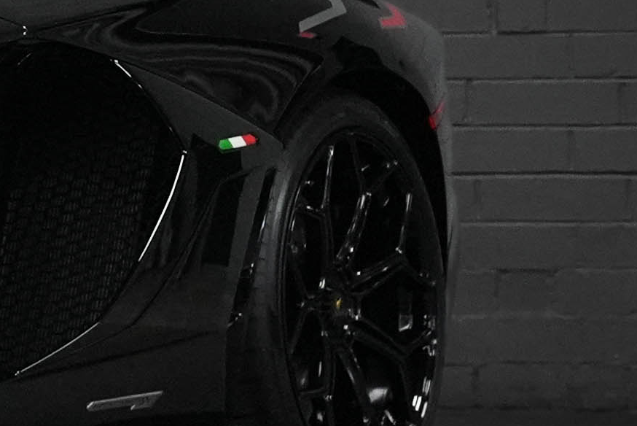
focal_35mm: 257
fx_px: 4550
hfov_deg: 7.5
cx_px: -835
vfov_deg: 5.4
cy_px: 80
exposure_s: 1/160
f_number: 5
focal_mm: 53
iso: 12800
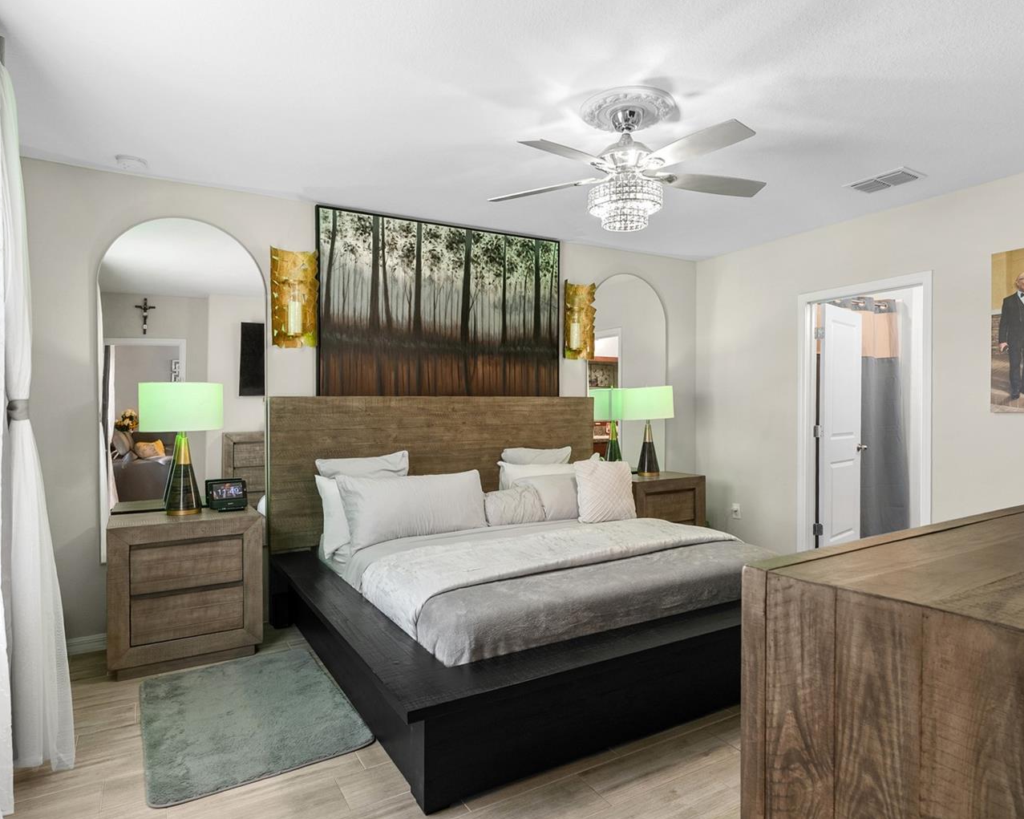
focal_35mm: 20
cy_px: 397
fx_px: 606
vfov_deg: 68.1
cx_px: 519
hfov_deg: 80.4
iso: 400
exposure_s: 1/1.67
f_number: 8
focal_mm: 17
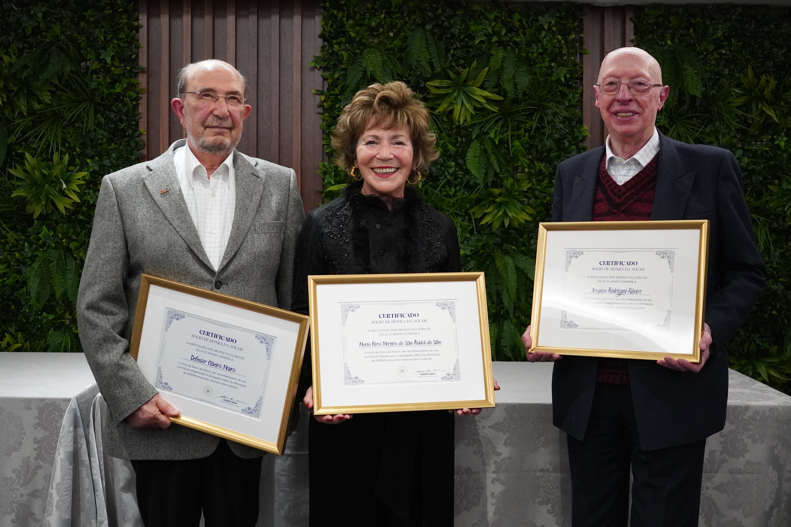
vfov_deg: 29.9
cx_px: 396
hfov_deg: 43.6
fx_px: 989
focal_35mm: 45
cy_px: 264
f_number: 2.8
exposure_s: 1/320
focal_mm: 30
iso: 3200
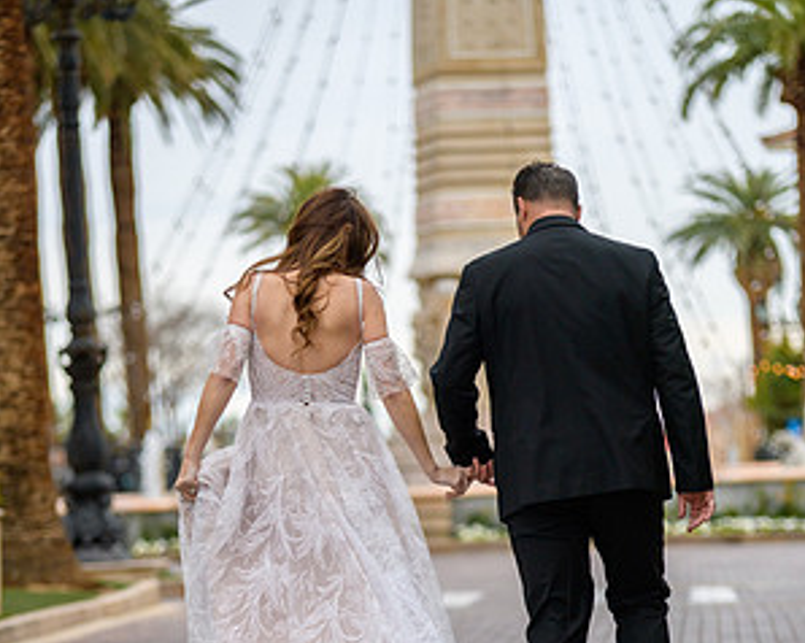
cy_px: 519
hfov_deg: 11.2
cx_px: 402
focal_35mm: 173
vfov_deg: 8.9
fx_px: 4119
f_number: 2.8
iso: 250
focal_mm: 122
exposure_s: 1/3200
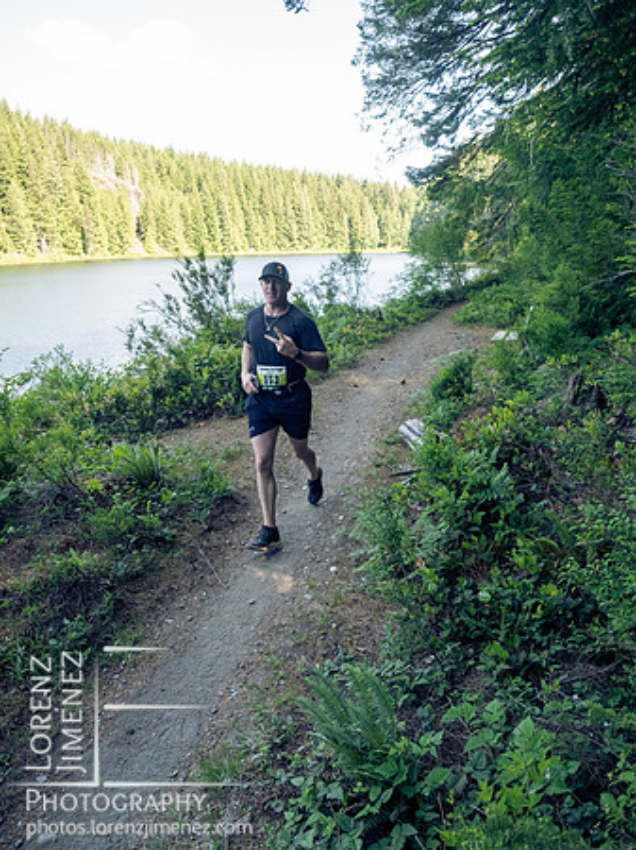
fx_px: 588
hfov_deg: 56.8
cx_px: 318
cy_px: 425
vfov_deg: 71.6
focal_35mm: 24
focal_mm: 12
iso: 1250
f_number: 2.8
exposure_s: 1/1000
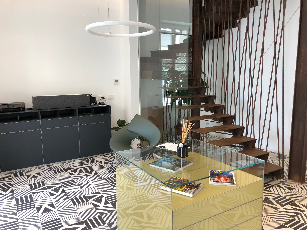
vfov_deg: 49.7
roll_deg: +0.3
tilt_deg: -9.1
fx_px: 248
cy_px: 115
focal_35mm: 28
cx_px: 154
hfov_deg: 63.4
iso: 32
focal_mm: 4
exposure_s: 1/33
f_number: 1.8
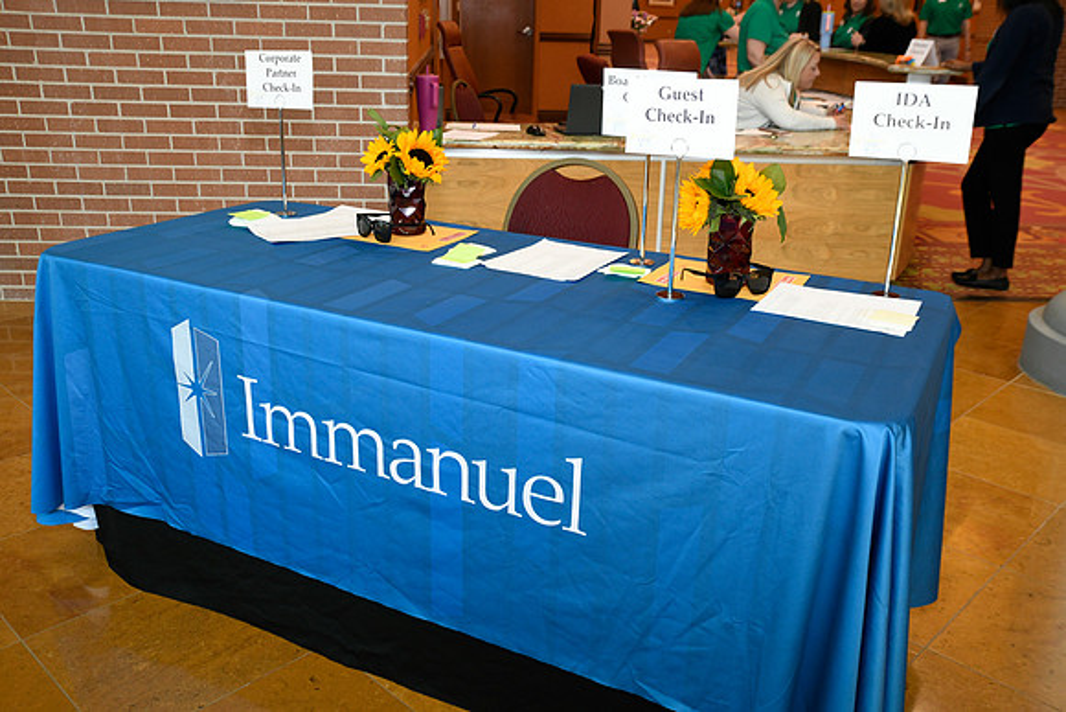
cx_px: 533
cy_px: 356
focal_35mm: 32
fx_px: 948
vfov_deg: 41.1
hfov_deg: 58.7
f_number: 8
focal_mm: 32
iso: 1600
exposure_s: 1/60
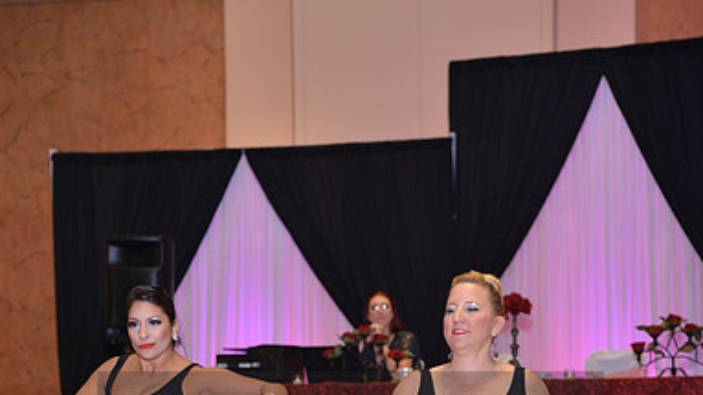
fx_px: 2515
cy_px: 434
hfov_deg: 15.9
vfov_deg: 8.9
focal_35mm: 135
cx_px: 352
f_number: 4
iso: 1250
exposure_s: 1/250
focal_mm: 85
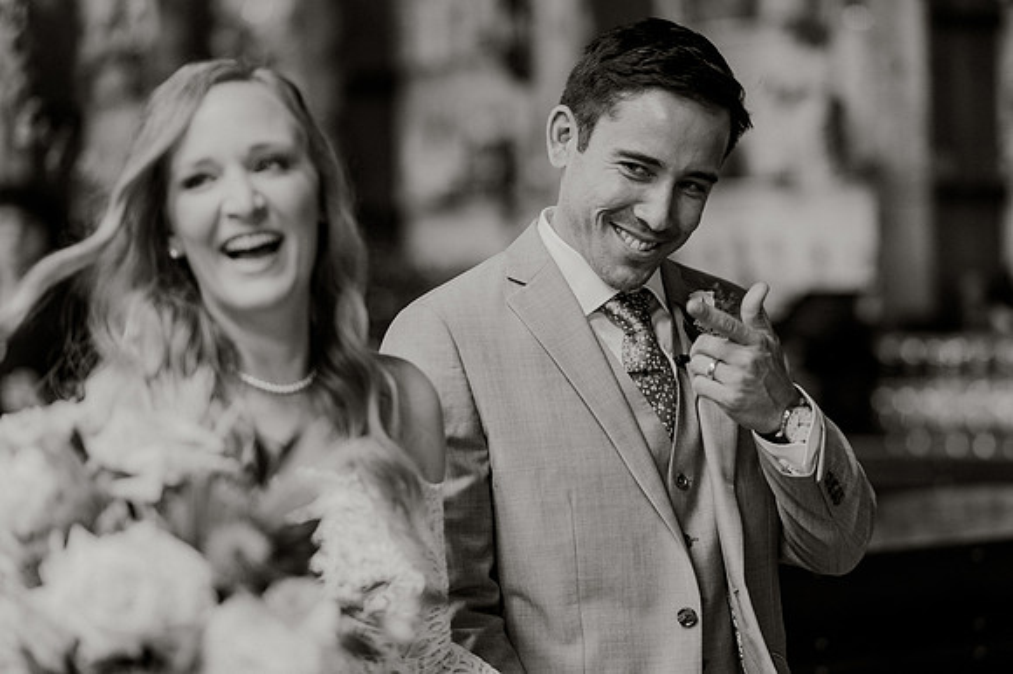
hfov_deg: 17.8
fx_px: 3238
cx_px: 543
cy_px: 355
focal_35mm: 115
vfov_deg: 11.9
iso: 640
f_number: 2
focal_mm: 105
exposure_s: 1/250
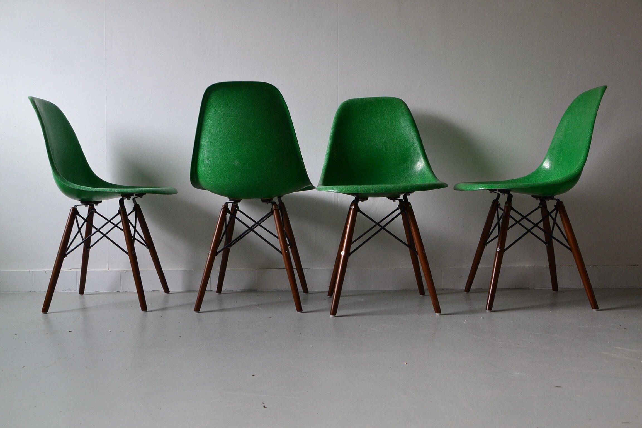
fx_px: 588
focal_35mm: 33
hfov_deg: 57.2
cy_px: 214
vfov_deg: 40.0
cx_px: 321
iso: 400
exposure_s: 1/40
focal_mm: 22
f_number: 7.1
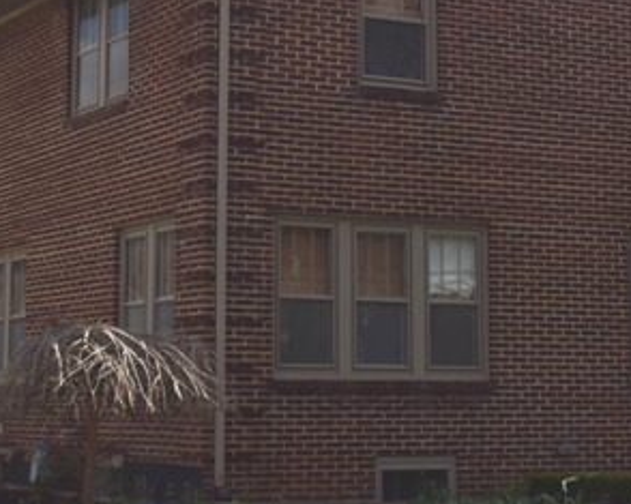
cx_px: 266
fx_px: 1830
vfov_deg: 15.6
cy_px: 123
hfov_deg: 19.6
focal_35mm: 98
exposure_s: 1/250
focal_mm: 32
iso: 250
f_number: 8
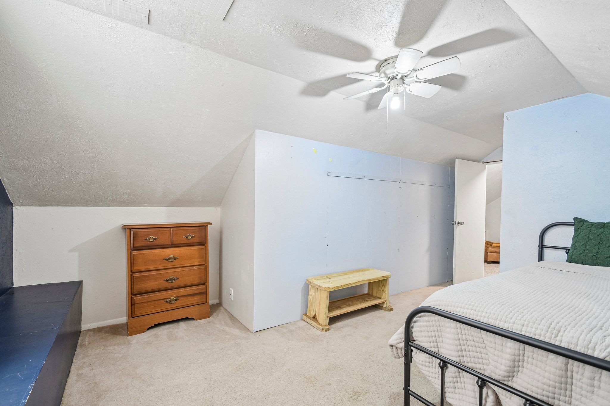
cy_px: 203
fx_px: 254
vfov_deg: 77.3
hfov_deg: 100.4
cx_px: 305
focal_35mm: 15
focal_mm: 10
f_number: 8
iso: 400
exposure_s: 1/3.33
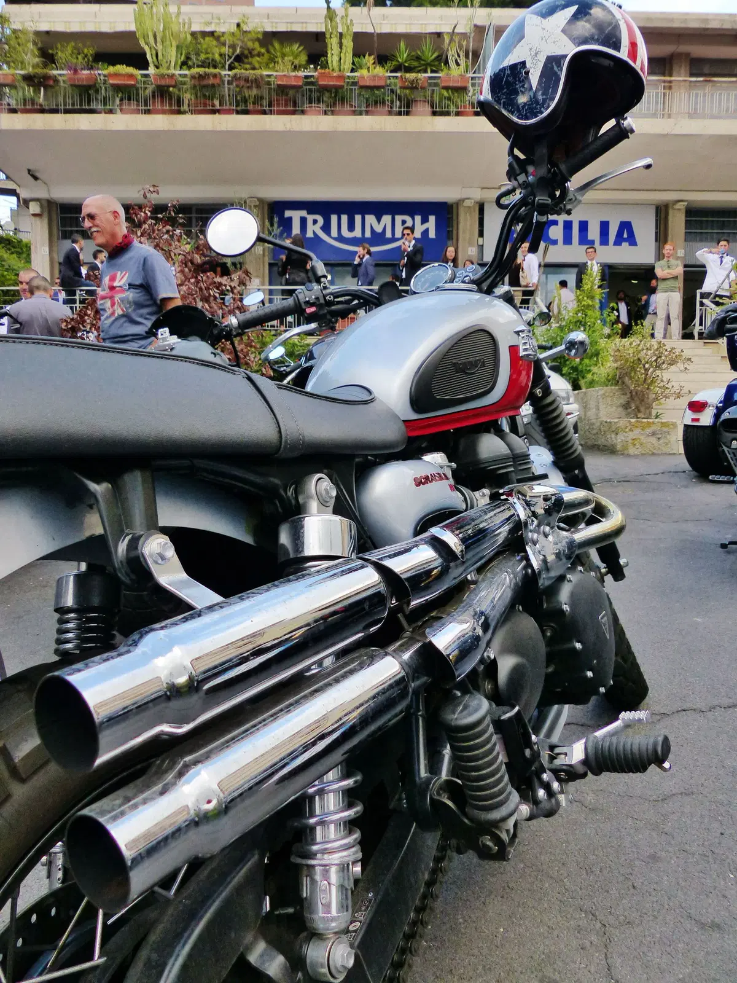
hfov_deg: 54.9
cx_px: 368
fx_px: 710
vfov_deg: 69.4
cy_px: 492
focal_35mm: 25
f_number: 2.8
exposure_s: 1/320
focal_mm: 4.5
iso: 200
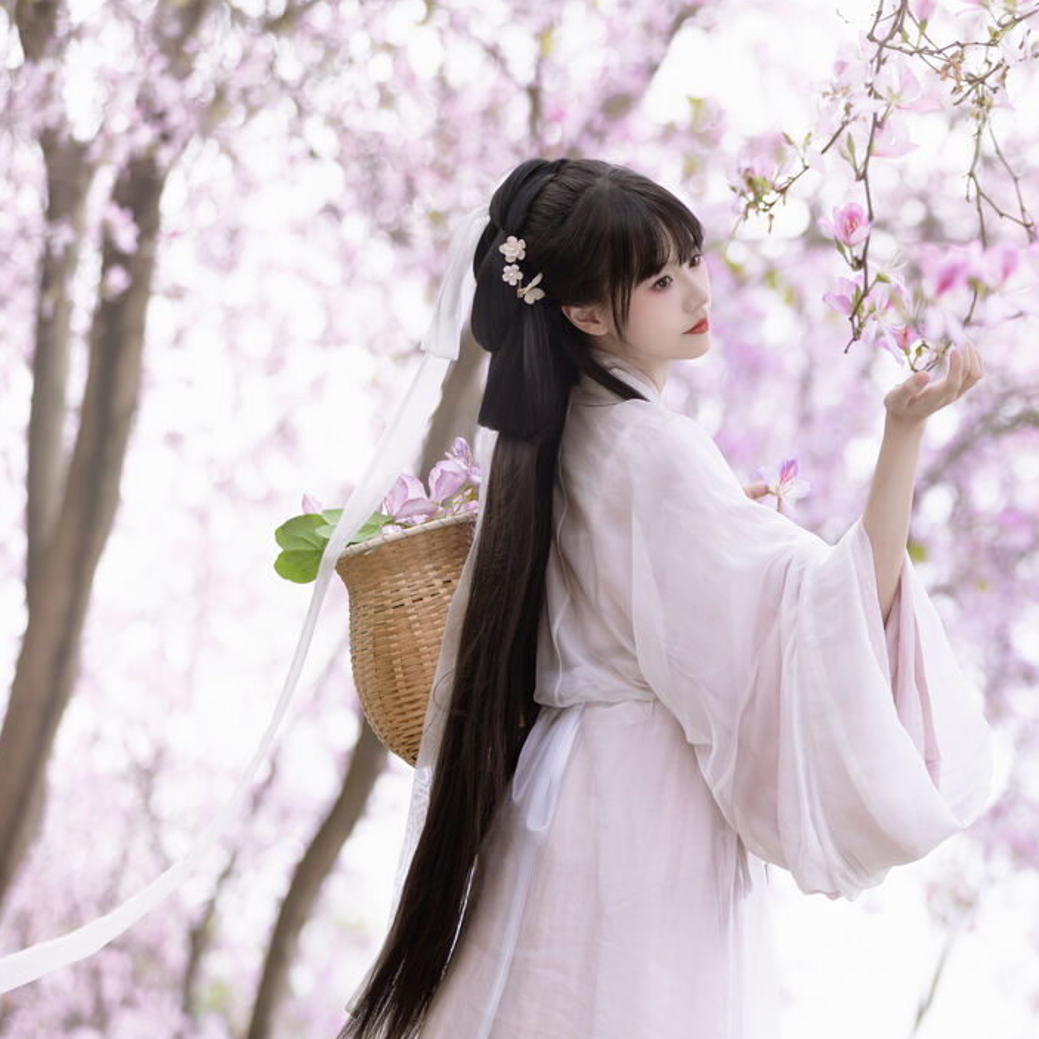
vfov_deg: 12.0
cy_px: 523
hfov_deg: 12.0
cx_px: 857
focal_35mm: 145
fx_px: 4924
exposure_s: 1/250
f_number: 2.8
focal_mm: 100
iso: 160
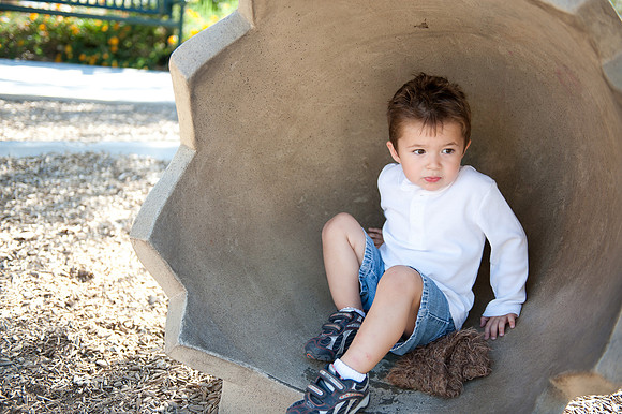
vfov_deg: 31.9
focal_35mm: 42
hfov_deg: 46.4
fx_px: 725
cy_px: 207
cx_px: 311
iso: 200
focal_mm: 42
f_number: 2.8
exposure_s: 1/400
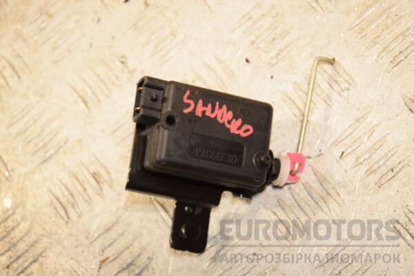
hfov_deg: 20.6
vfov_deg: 13.8
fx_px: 1138
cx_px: 207
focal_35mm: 99
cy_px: 138
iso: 800
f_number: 6.3
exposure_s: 1/200
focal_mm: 66
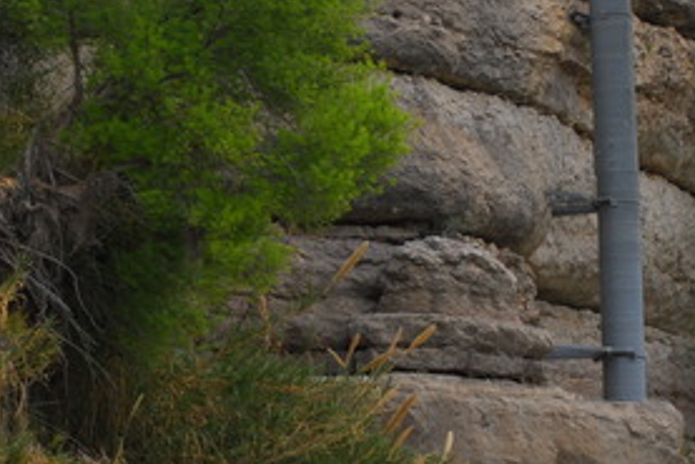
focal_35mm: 151
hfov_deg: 13.5
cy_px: 199
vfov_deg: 9.1
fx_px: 2925
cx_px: 356
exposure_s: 1/180
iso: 160
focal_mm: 35
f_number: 7.1
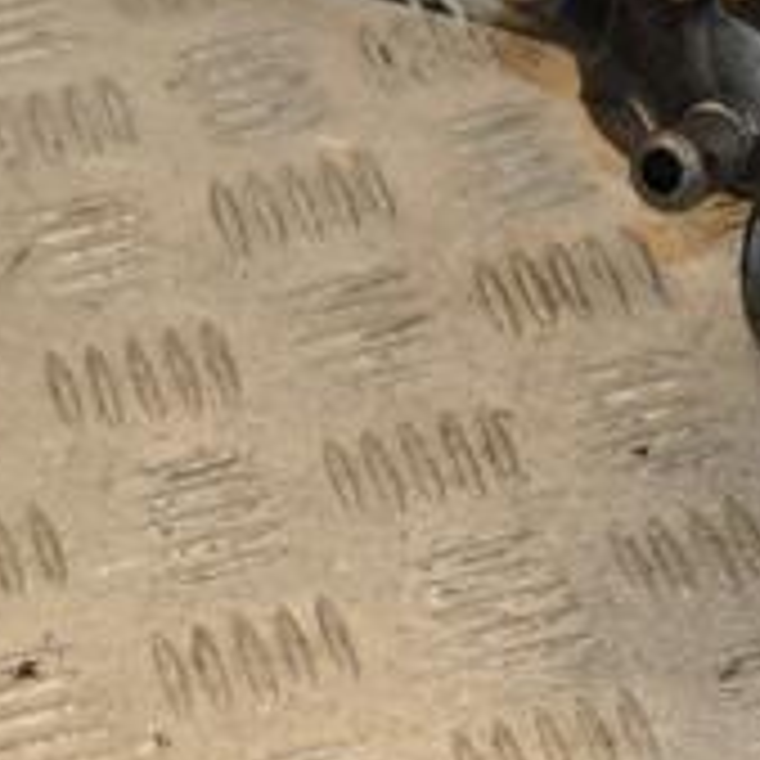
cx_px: 917
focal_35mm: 190
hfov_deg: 9.1
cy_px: -9
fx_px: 4719
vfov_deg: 9.1
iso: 800
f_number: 6.3
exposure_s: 1/200
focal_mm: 42
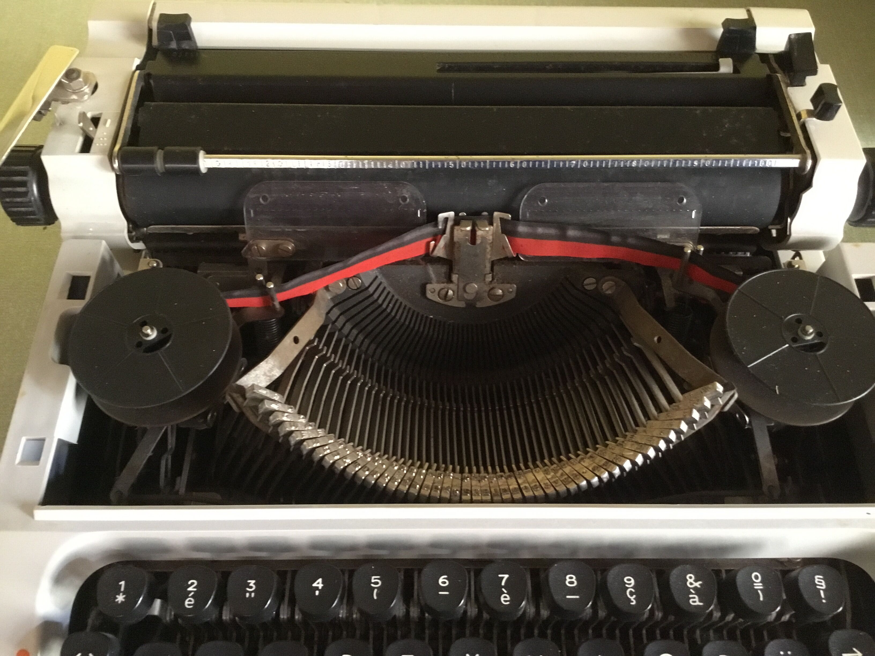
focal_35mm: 31
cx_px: 438
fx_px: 784
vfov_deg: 45.4
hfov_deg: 58.4
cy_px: 328
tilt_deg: -59.8
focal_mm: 3.3
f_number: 2.4
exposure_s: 1/17
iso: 400
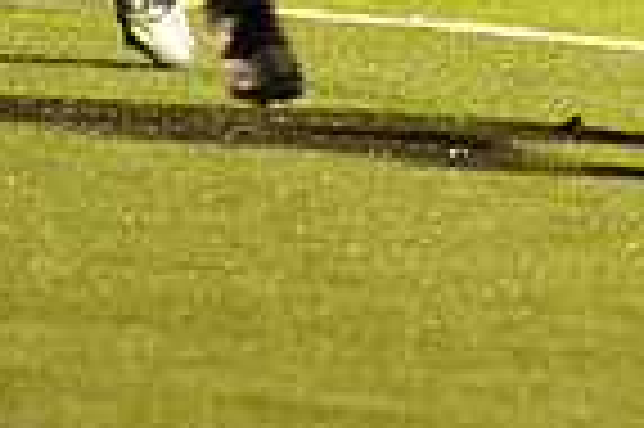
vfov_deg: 1.7
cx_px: 919
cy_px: -401
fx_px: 14545
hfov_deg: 2.5
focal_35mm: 814
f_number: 4
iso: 6400
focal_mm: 200
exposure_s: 1/320
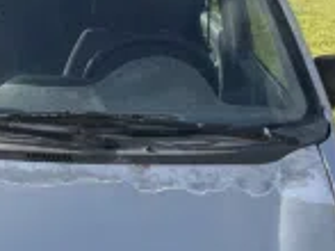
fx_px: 1093
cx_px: 105
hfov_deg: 17.4
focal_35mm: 113
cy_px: 141
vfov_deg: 13.1
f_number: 1.8
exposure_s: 1/1927
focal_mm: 4.25
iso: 32
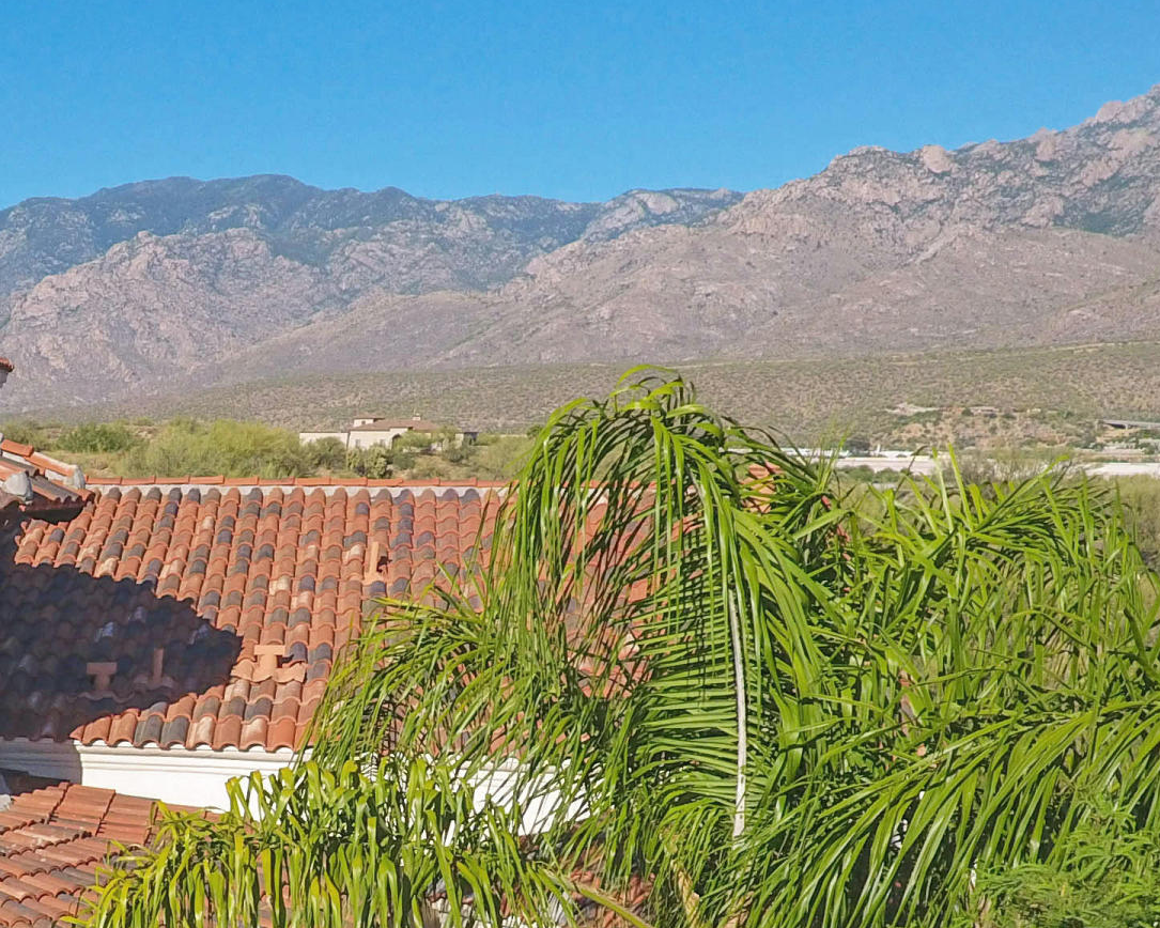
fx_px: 1854
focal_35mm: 54
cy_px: 1174
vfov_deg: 24.8
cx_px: -295
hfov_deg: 29.1
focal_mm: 3.61
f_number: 2.8
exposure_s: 1/130
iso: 100
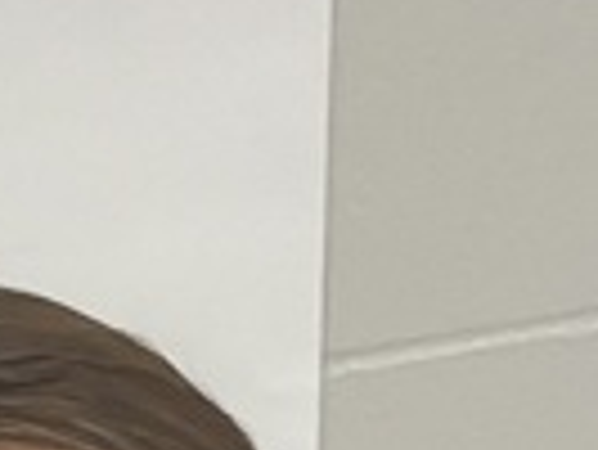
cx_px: -391
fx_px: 3060
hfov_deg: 10.6
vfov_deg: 7.1
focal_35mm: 177
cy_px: 1516
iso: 160
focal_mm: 2.69
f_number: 1.9
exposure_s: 1/60
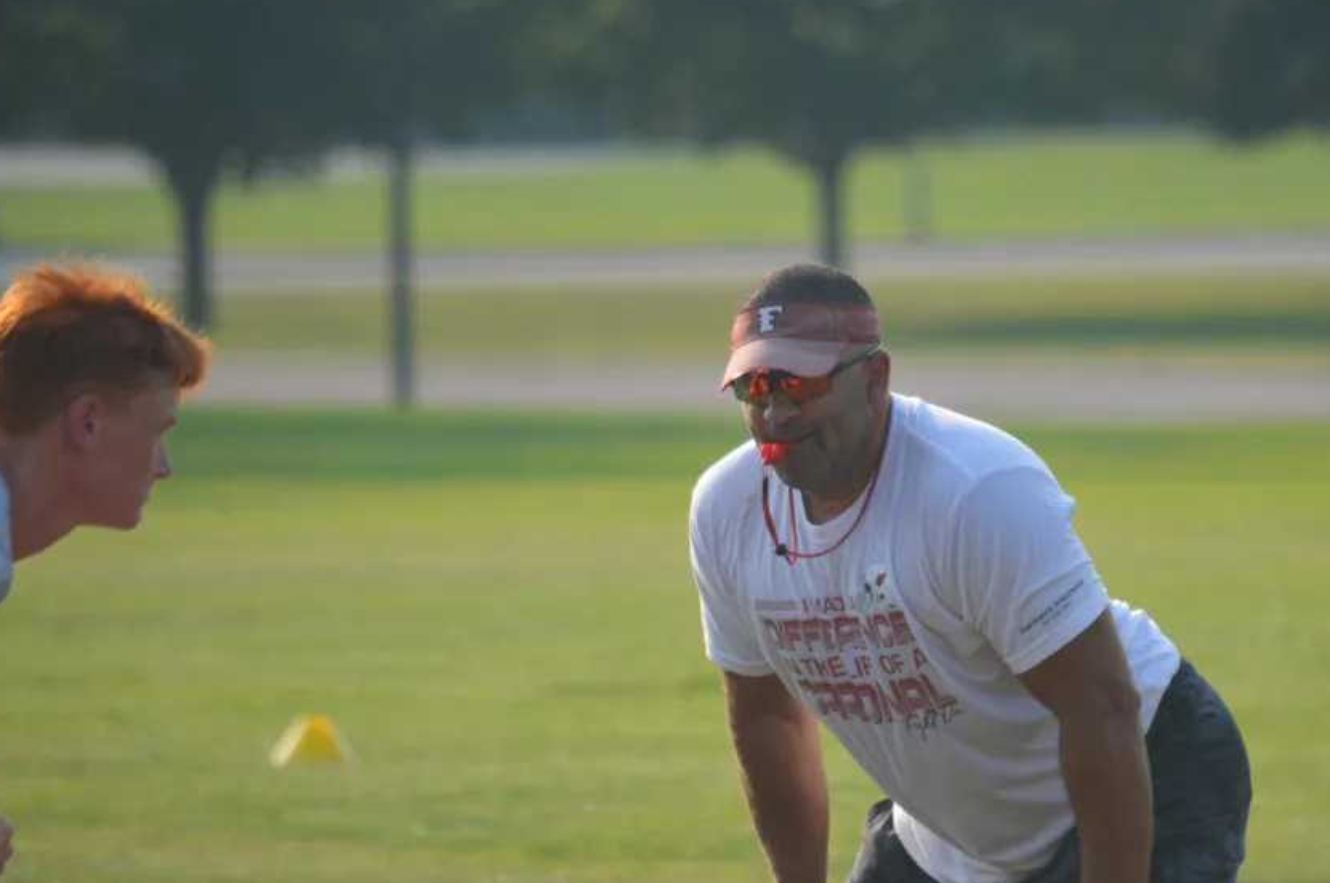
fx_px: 19074
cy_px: 566
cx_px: 862
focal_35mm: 517
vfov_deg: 2.7
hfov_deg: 4.0
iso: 400
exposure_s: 1/1000
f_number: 5.6
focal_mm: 260
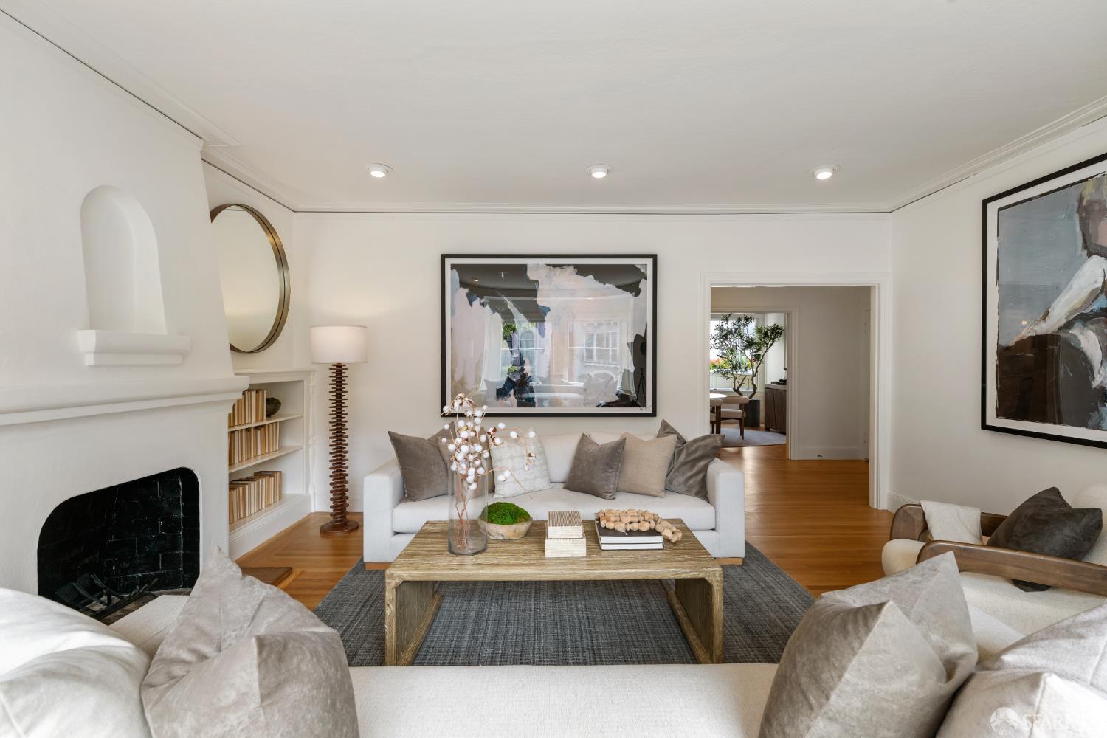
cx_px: 554
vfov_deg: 72.1
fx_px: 507
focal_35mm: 16
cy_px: 369
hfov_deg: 95.0
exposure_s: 1/30
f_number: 7.1
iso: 400
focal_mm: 16.5
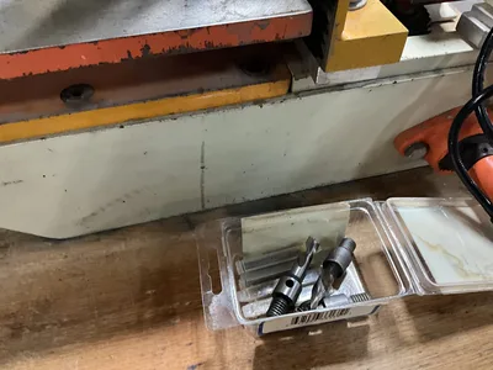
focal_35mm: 29
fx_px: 413
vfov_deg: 48.2
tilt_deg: -51.7
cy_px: 185
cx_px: 246
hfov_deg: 61.7
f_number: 1.8
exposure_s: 1/30
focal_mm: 3
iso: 320
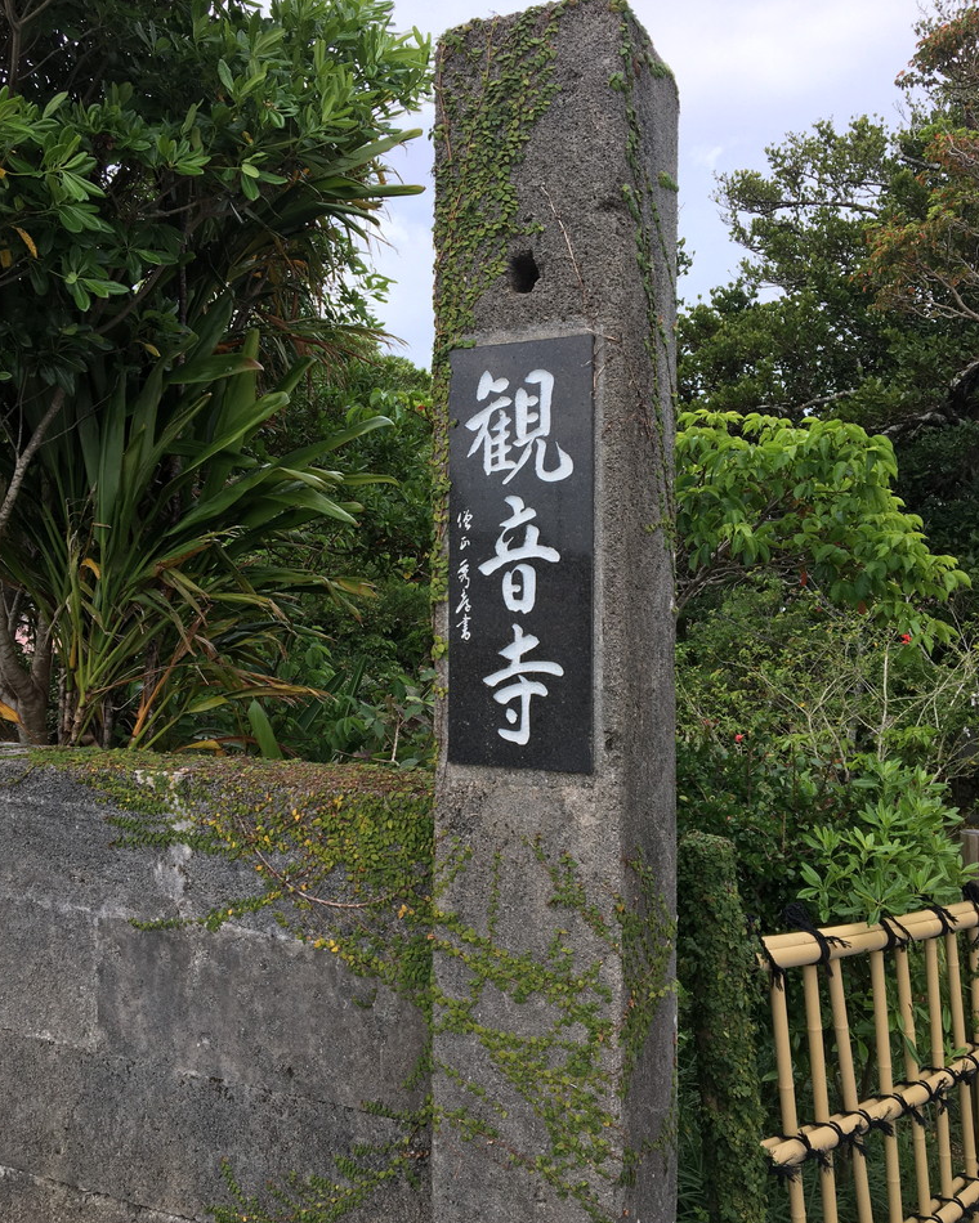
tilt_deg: +0.2
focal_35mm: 31
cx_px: 487
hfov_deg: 47.1
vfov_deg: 57.2
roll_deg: -1.2
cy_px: 593
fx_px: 1123
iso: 25
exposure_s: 1/718
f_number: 2.2
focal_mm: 4.15
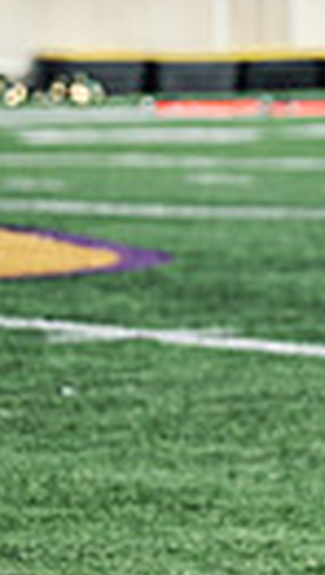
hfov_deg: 2.2
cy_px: 11
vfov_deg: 3.9
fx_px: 8521
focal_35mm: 558
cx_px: 1190
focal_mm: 120
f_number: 4
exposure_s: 1/400
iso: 125
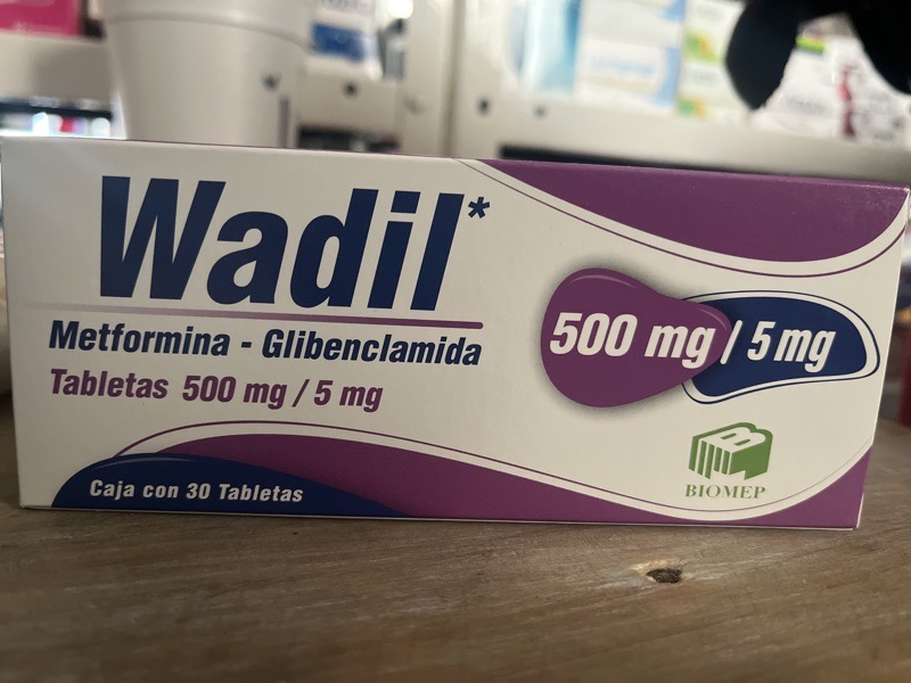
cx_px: 456
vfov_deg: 53.1
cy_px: 342
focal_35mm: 26
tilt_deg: -12.2
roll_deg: -4.9
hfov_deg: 67.3
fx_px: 684
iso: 500
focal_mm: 5.1
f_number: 1.6
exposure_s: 1/40
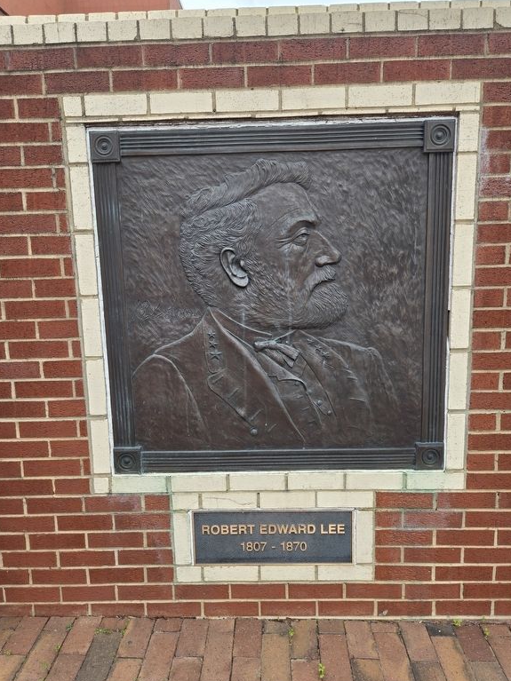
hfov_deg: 56.8
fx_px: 473
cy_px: 337
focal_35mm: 24
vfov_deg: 71.6
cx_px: 261
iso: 25
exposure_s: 1/472
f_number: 1.8
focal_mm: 5.4
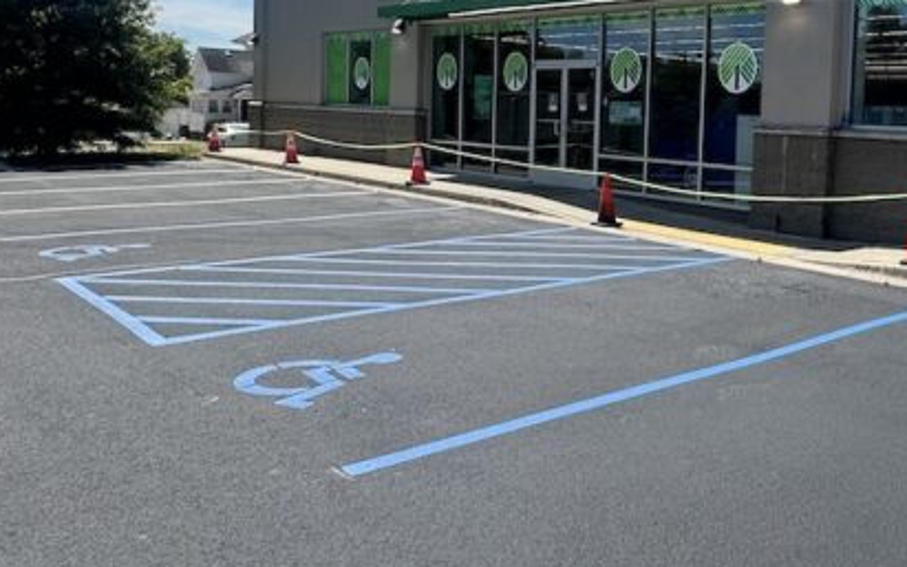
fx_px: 915
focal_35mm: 37
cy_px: 172
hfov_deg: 50.6
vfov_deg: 34.0
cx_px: 677
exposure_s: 1/1366
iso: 50
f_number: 2.2
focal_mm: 2.22
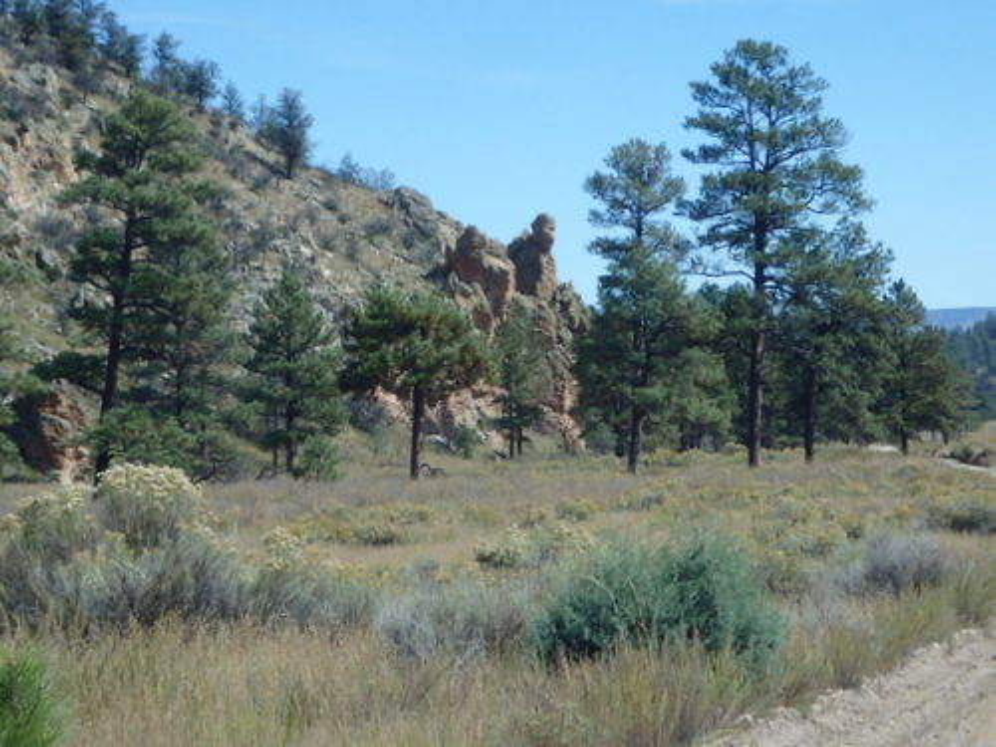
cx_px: 498
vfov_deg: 10.6
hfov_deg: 14.1
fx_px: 4028
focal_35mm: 140
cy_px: 374
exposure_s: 1/640
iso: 200
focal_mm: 25
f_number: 5.9
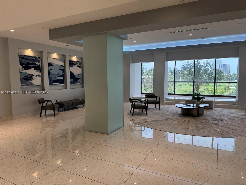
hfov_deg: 71.6
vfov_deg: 56.8
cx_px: 123
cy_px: 92
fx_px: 171
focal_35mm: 24
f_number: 1.78
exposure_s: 1/120
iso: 64
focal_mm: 6.76
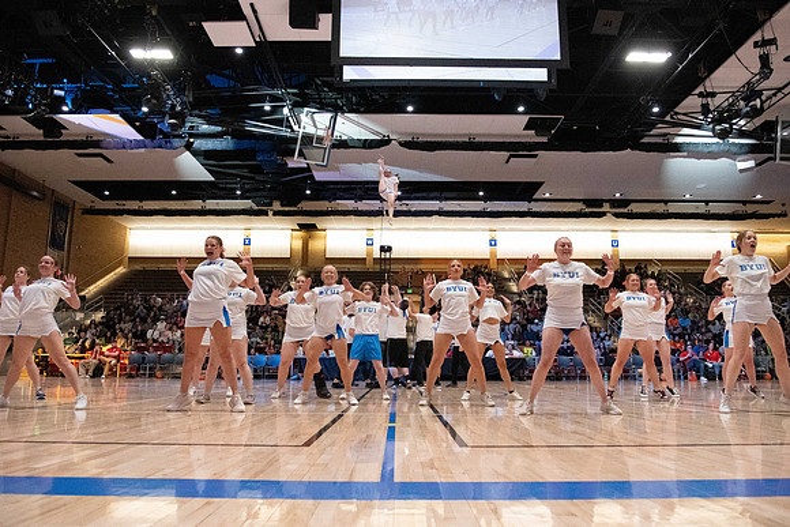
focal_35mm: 26
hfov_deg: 68.5
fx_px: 580
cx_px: 402
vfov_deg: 48.9
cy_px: 265
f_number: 4
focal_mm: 24
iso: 16000
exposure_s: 1/1000
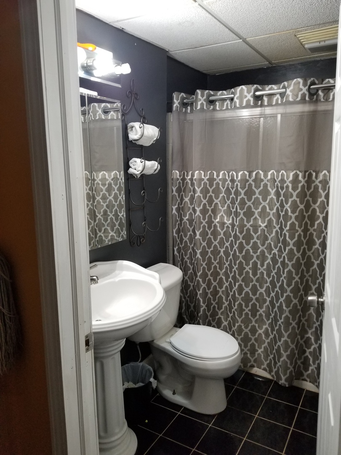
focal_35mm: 26
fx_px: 341
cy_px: 228
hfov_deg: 53.1
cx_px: 170
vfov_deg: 67.3
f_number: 1.7
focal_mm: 4.25
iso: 200
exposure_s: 1/60
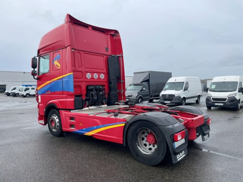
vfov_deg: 53.1
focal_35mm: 26
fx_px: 183
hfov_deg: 67.3
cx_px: 122
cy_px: 91
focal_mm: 4.2
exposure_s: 1/1125
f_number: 1.6
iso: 32
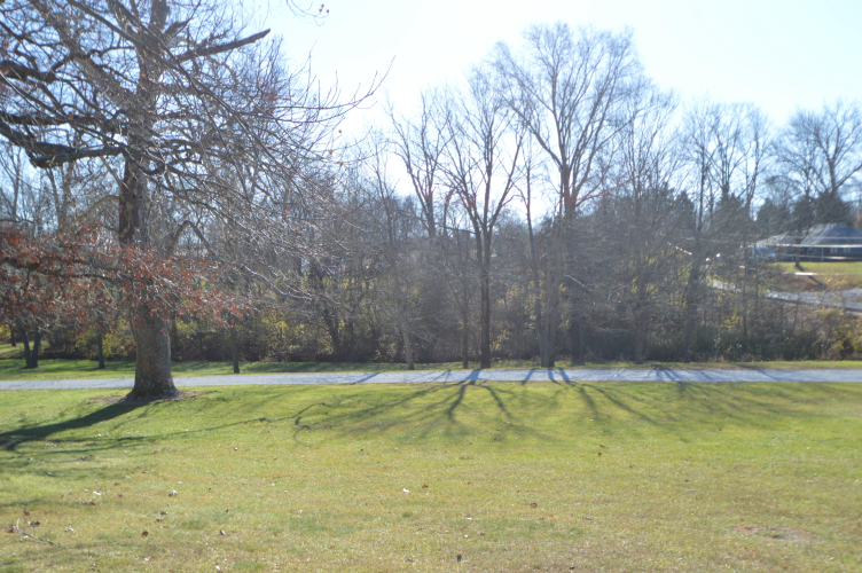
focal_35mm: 36
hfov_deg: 53.2
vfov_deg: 36.8
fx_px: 861
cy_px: 286
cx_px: 431
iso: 100
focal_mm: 24
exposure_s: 1/200
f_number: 7.1
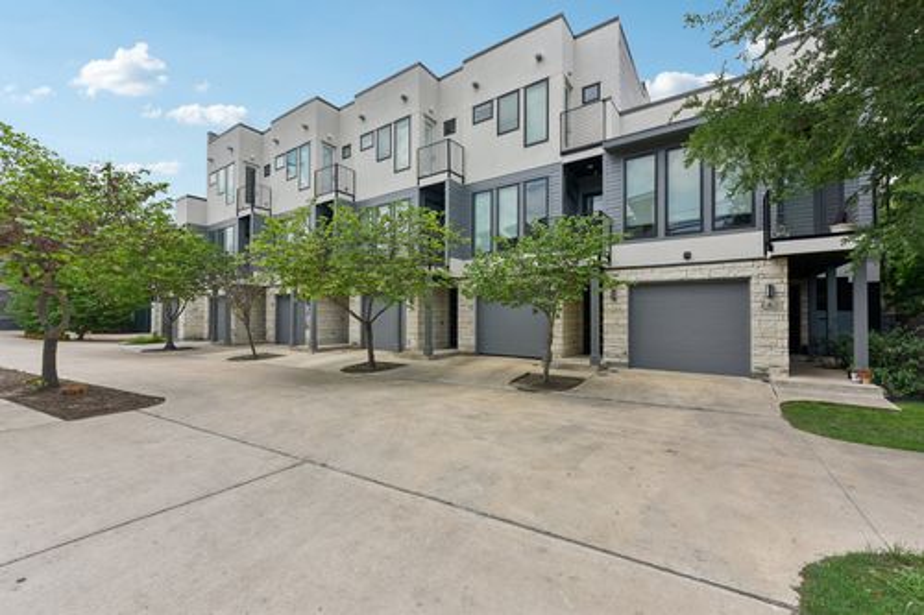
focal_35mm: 14
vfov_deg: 81.2
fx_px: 359
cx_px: 462
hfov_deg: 104.3
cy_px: 308
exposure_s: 1/500
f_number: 8
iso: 100
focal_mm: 14
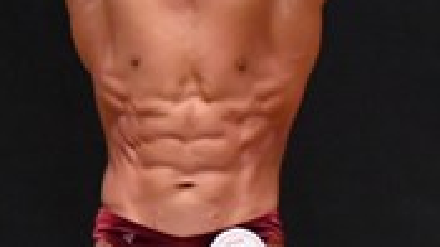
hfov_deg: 1.7
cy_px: 239
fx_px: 14603
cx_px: 891
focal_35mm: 1253
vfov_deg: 1.0
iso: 6400
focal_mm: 180
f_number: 5.6
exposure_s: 1/400
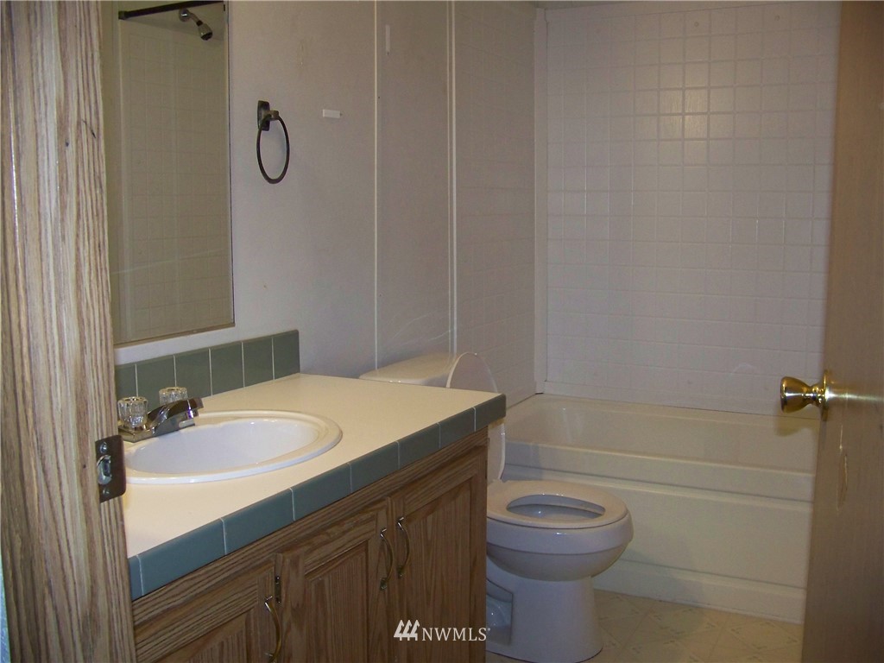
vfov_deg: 39.7
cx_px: 442
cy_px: 332
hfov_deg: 51.4
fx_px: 919
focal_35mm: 36
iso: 200
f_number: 2.8
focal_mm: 5.85
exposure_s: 1/30
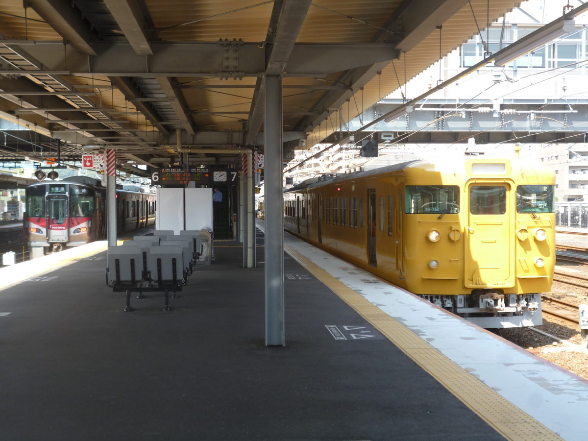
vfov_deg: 30.3
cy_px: 220
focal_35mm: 48
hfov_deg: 39.7
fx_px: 815
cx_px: 294
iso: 100
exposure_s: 1/125
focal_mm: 8.6
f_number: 4
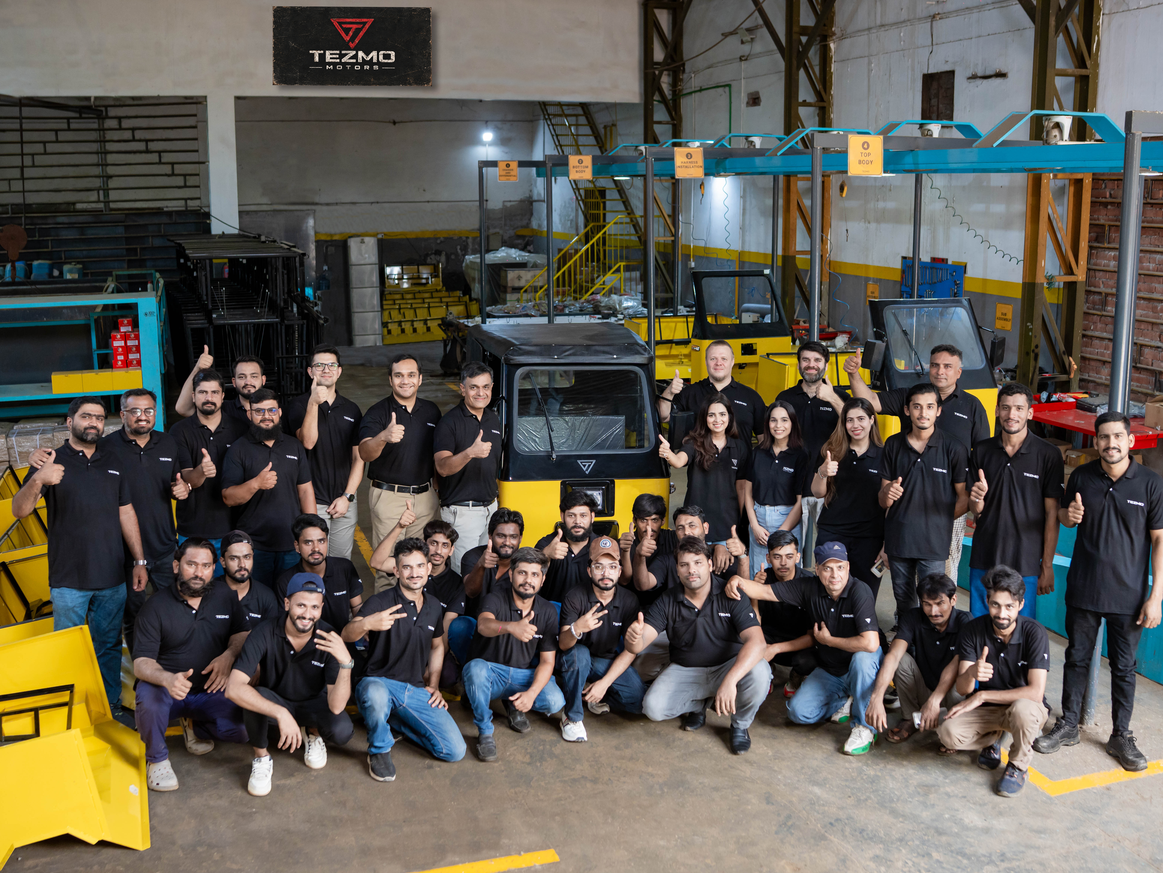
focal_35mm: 38
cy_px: 437
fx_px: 1277
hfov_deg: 49.0
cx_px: 573
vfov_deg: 37.7
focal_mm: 35
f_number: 3.2
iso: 1250
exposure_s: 1/200
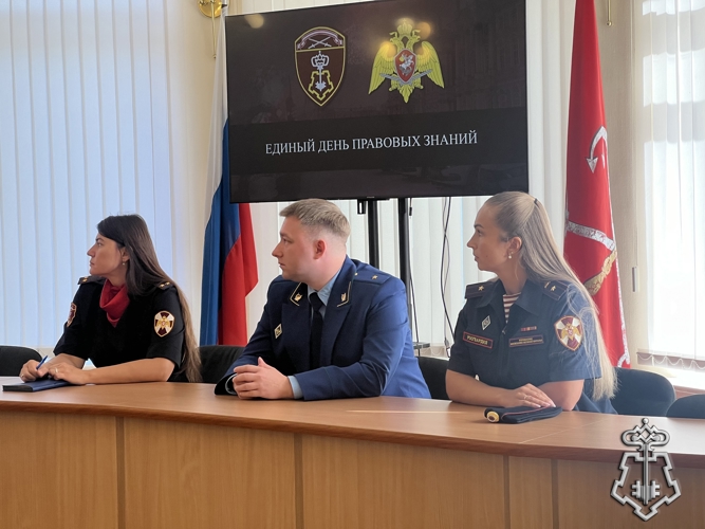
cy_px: 264
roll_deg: +1.5
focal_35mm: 77
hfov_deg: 25.3
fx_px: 1568
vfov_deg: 19.1
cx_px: 352
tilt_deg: -2.7
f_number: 2.8
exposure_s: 1/100
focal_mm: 9
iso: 100
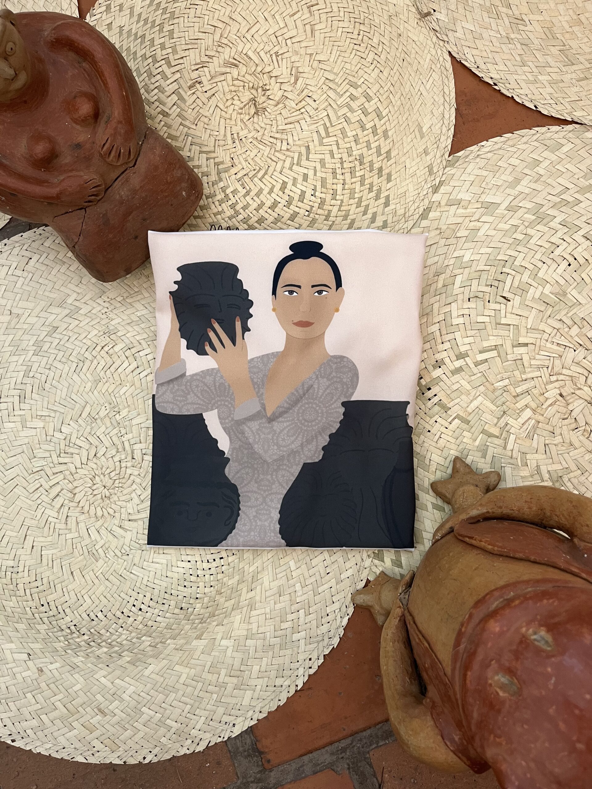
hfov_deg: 53.1
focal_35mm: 26
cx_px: 296
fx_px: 593
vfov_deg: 67.3
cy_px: 394
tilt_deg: -87.3
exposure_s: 1/50
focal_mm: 5.1
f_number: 1.6
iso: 125
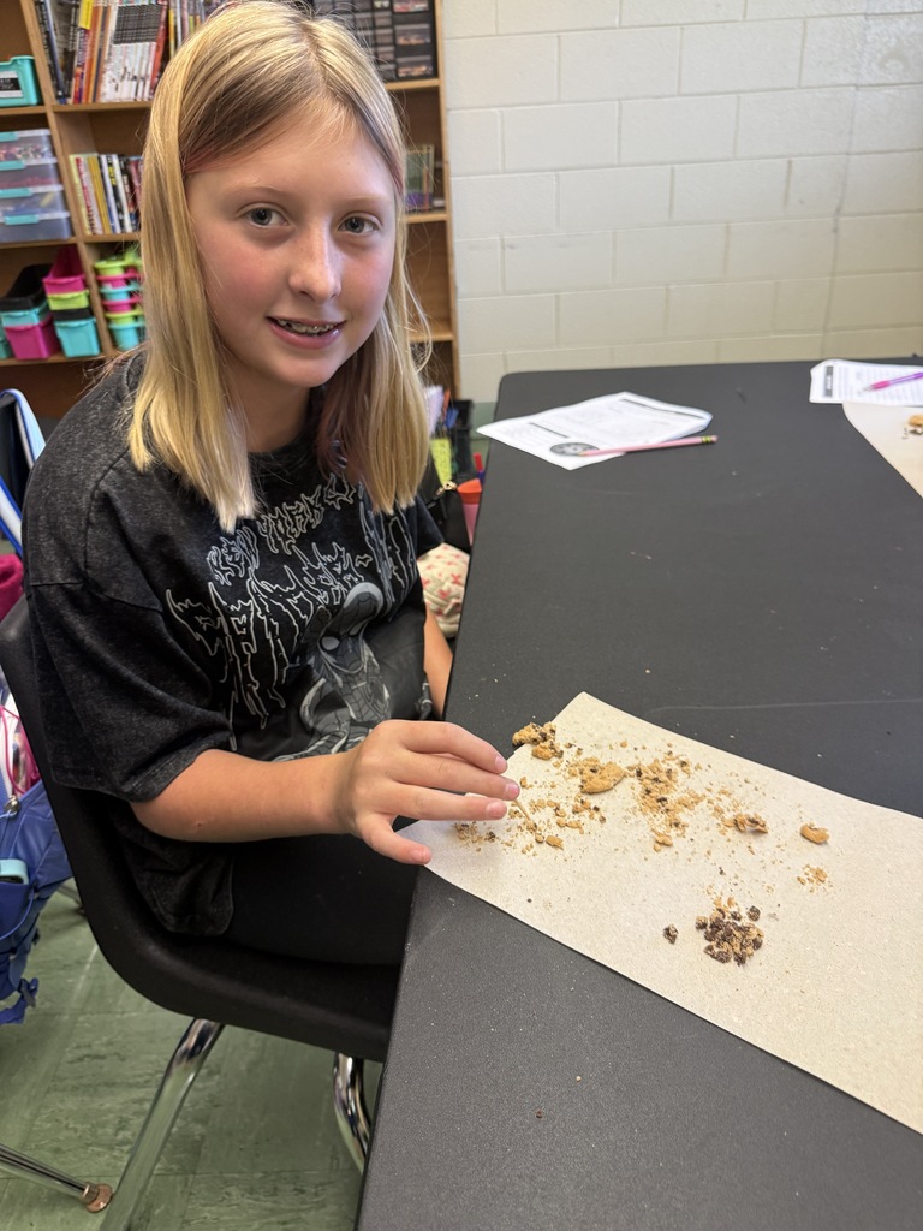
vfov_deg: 71.6
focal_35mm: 24
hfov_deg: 56.8
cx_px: 462
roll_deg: +2.1
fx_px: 853
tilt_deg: -26.8
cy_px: 616
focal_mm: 6.76
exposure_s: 1/60
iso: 250
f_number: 1.78
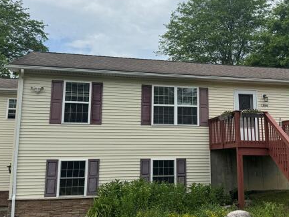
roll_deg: -0.1
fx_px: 334
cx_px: 174
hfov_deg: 46.5
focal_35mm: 40
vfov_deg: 35.9
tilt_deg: +9.6
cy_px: 96
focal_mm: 6.76
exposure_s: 1/7092
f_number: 1.78
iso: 80
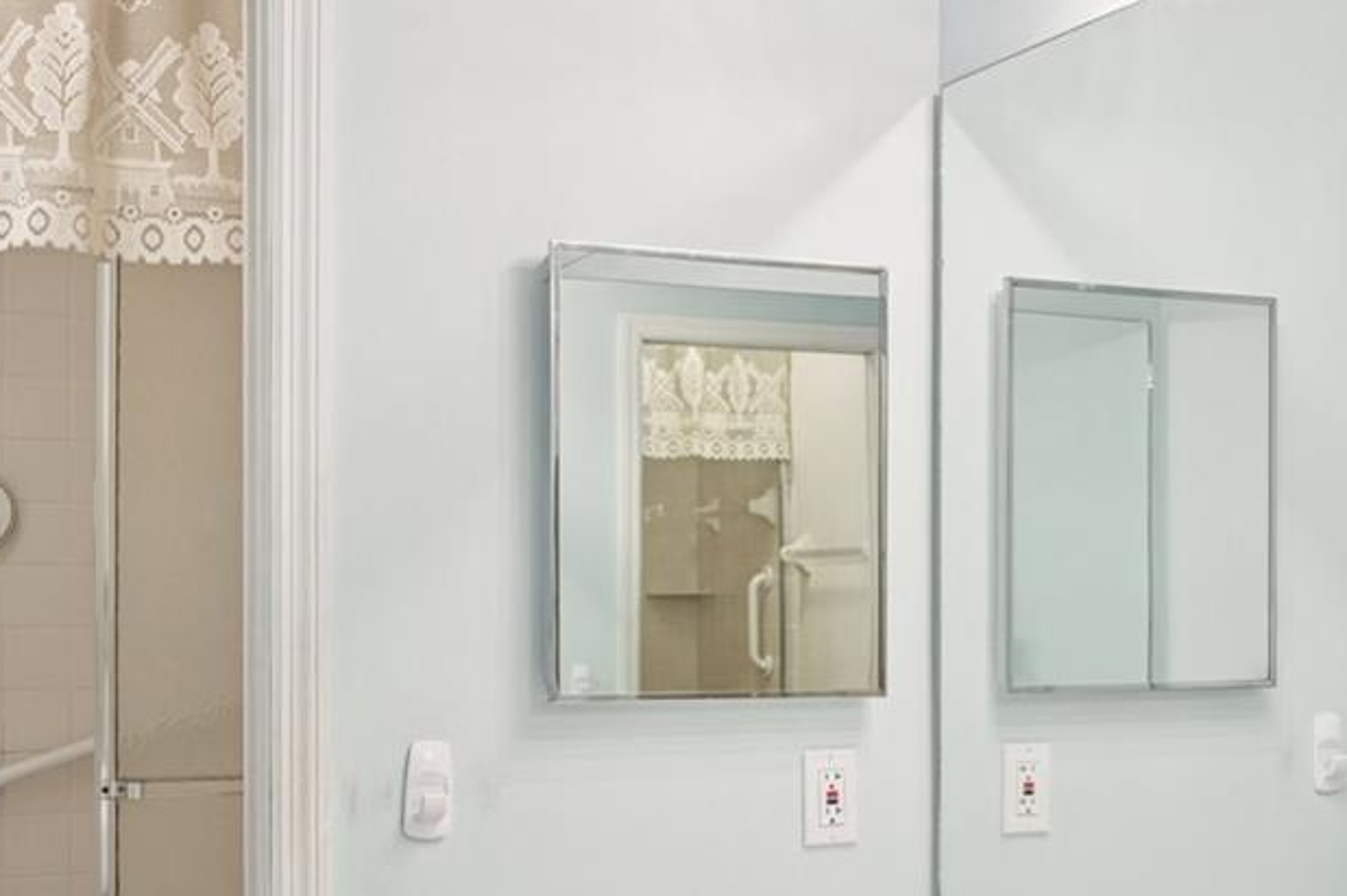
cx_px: 983
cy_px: 596
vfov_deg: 23.2
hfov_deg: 33.9
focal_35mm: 58
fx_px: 2168
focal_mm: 35
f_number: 8
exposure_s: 1/13
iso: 400
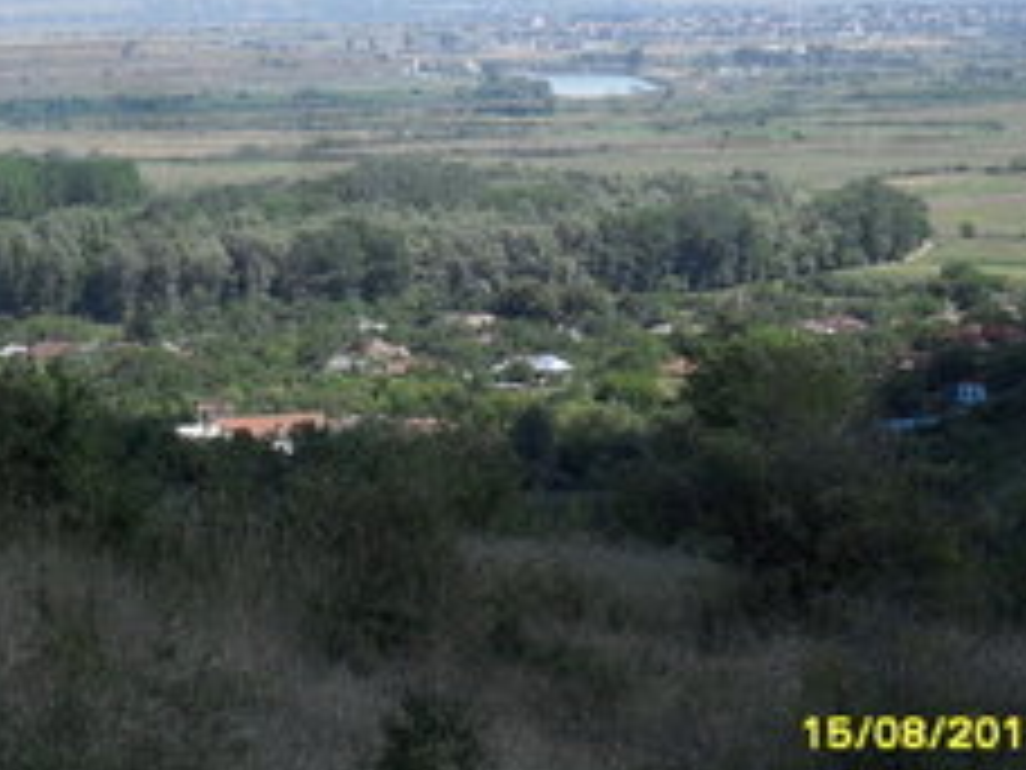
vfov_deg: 8.5
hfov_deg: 11.3
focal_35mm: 175
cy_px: 254
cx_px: 549
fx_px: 5187
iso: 80
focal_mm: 18.9
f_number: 5.2
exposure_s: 1/350
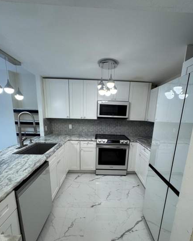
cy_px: 139
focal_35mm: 16
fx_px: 114
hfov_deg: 80.3
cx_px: 101
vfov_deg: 92.4
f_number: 2.2
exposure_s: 1/120
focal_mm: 2.22
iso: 125
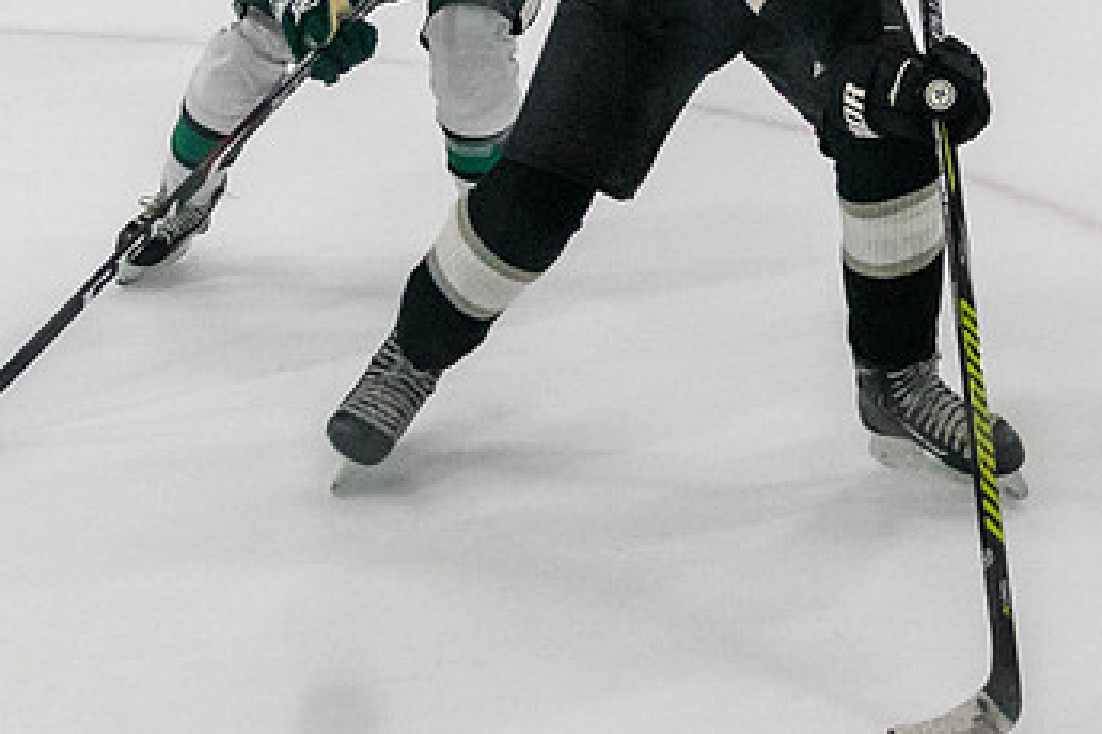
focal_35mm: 106
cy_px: -93
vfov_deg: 12.7
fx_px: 3243
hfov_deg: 19.0
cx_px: 980
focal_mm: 24
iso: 4500
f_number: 4
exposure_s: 1/1250
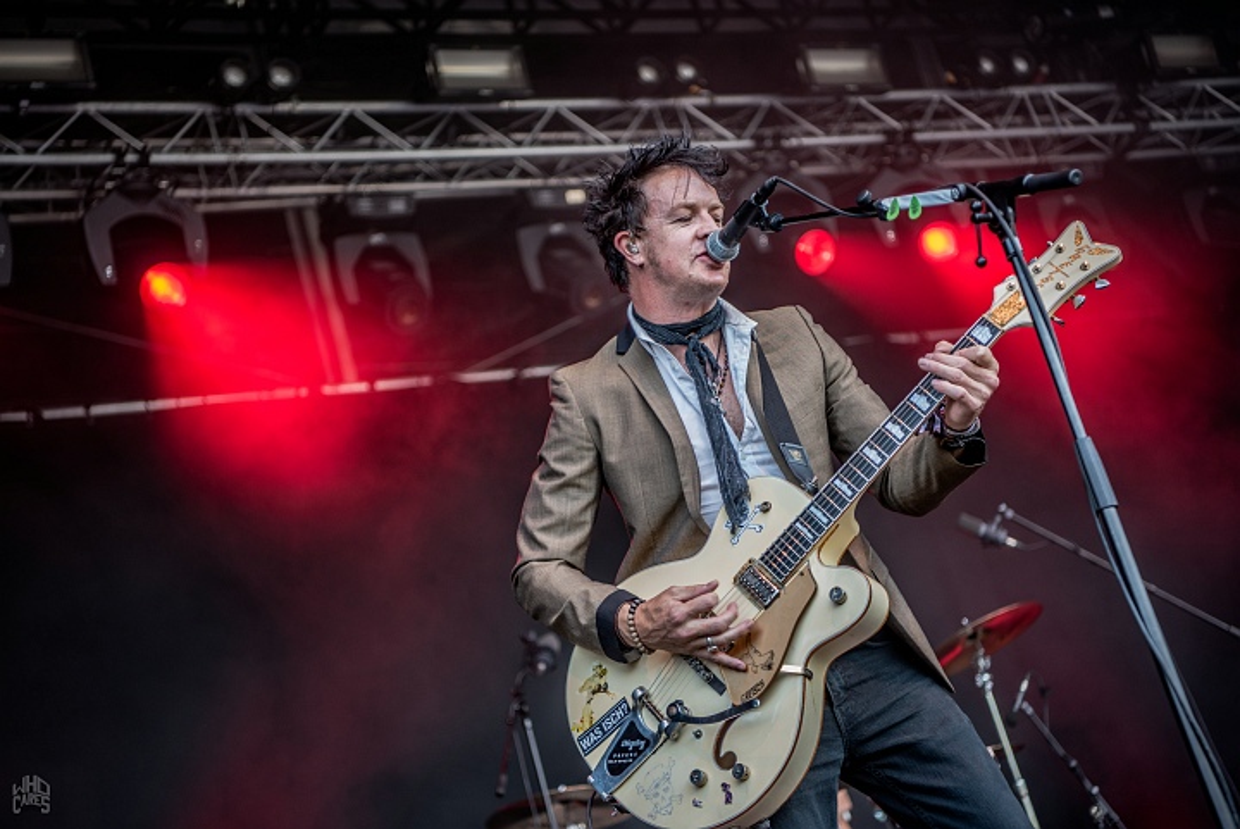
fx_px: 2137
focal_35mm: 62
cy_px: 414
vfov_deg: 21.9
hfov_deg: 32.4
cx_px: 620
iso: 200
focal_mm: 62
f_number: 2.8
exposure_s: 1/100
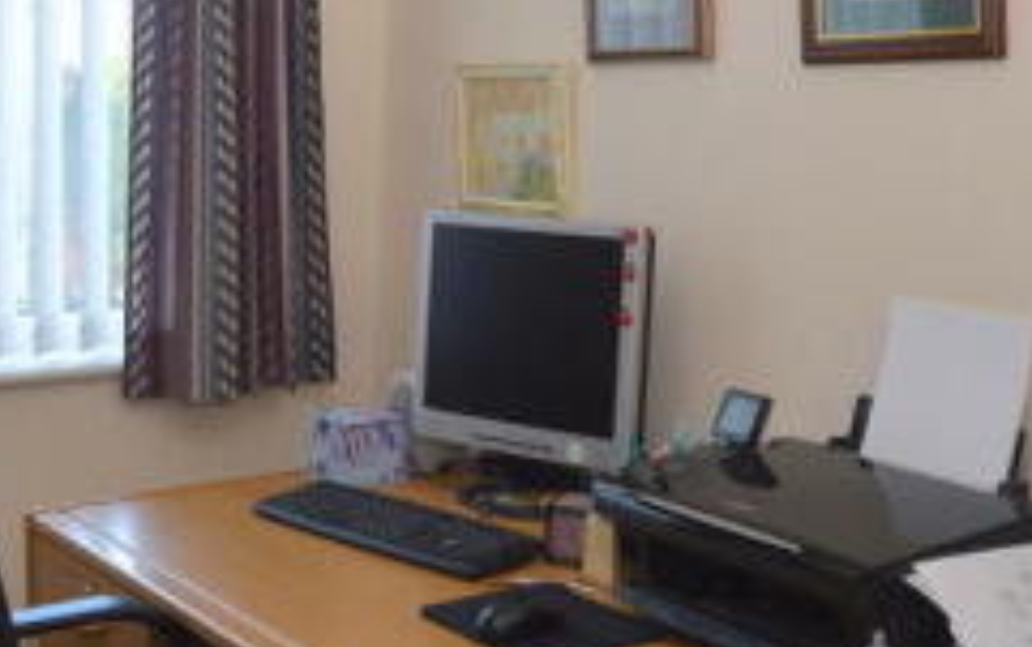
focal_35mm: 62
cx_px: 394
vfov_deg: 20.7
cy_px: 167
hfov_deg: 32.6
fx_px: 1756
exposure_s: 1/60
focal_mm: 15
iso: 400
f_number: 4
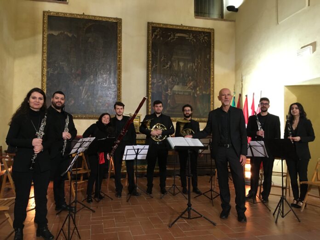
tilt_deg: +0.9
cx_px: 160
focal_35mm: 29
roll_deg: +0.3
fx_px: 268
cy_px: 120
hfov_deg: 61.7
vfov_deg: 48.2
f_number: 2.2
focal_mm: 4.15
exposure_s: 1/33
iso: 250
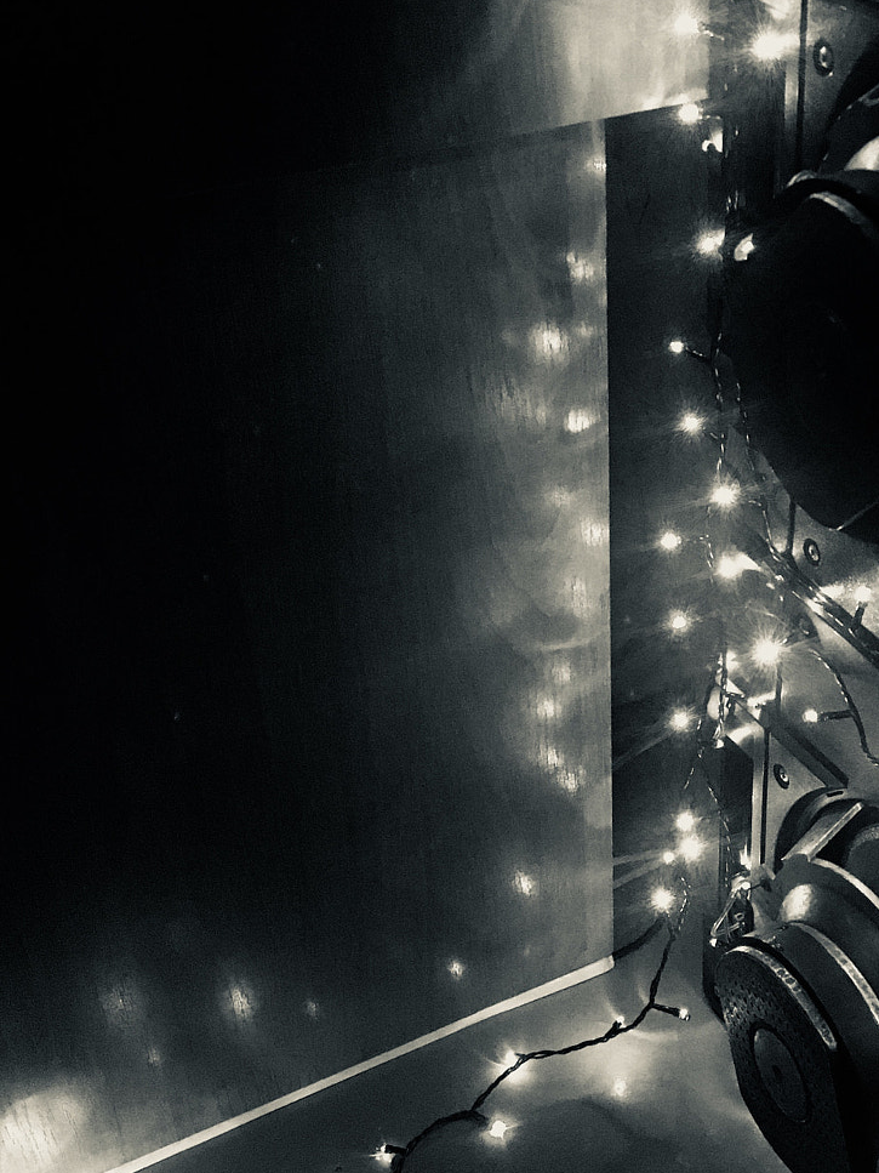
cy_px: 588
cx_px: 698
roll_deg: -1.0
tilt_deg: -34.4
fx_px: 1626
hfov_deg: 29.6
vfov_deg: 39.7
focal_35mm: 48
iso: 320
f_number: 2.2
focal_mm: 4.15
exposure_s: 1/17
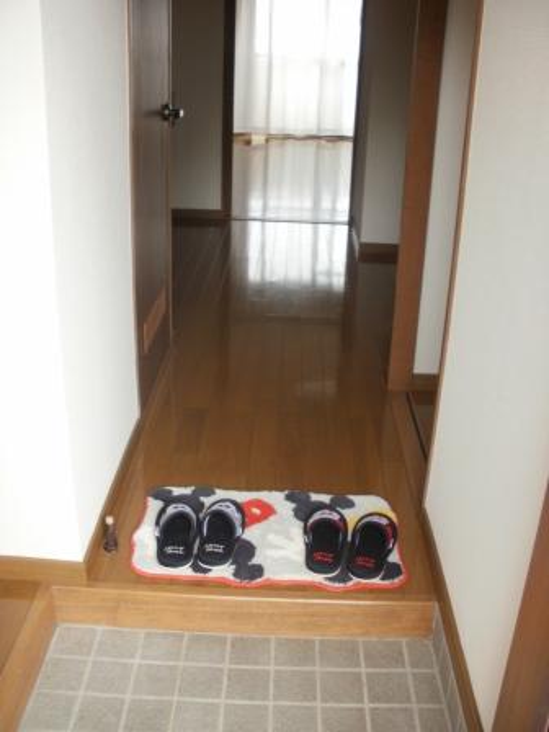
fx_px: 761
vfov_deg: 51.4
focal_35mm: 36
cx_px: 274
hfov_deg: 39.7
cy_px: 366
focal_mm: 6.3
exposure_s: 1/40
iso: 100
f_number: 3.5
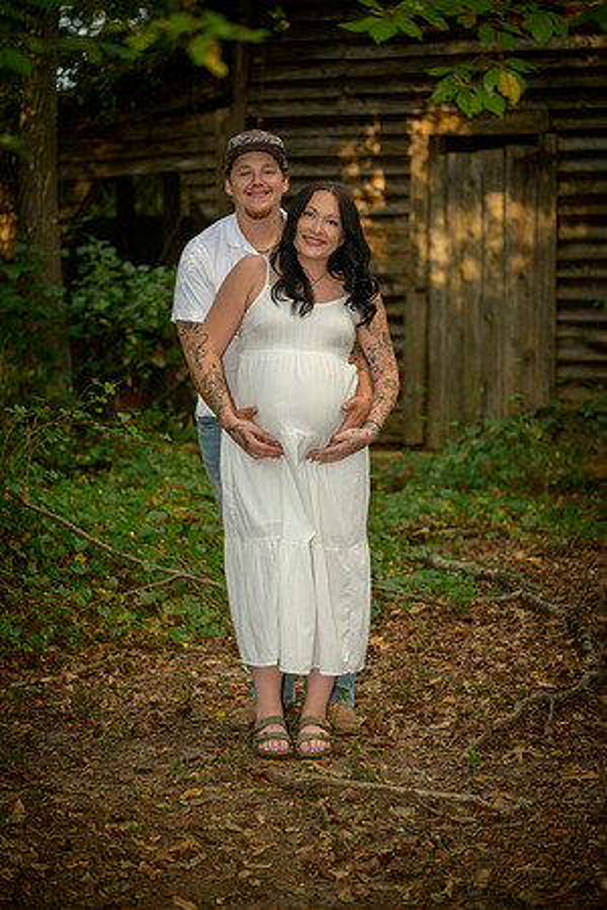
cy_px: 455
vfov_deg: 19.5
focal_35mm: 105
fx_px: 2655
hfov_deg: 13.0
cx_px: 304
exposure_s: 1/60
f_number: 3.3
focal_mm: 105
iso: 200
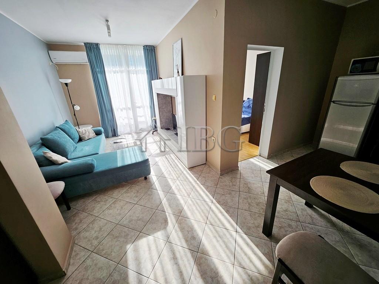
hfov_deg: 106.2
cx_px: 190
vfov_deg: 89.9
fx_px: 142
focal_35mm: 13
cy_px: 142
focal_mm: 1.7
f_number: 2.2
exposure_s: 1/101
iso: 32
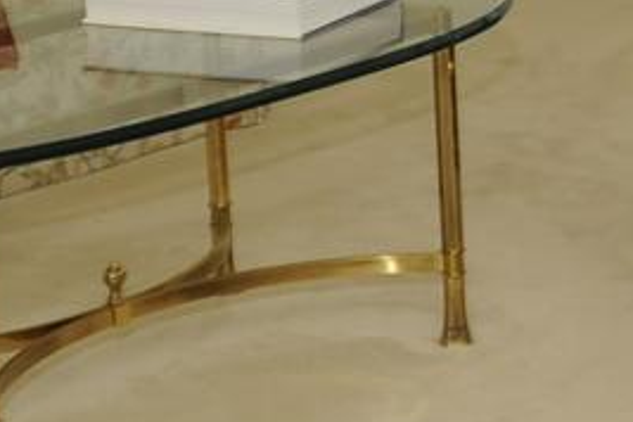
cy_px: -325
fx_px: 3235
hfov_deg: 10.4
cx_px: 1188
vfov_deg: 7.3
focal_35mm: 184
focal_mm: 24
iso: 200
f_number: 5
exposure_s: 1/60
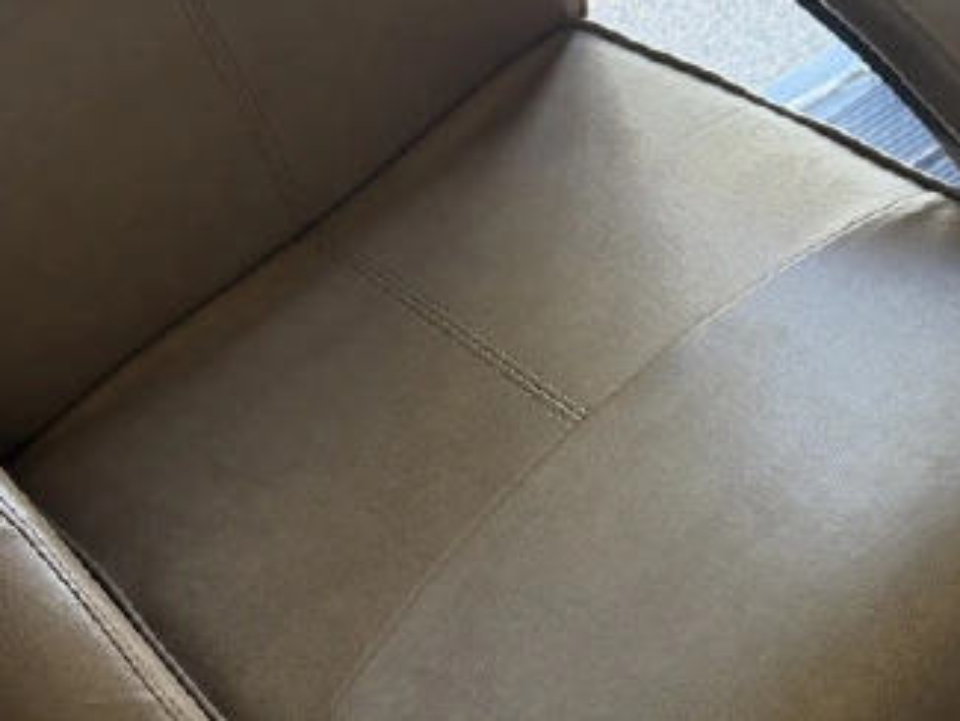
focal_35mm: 59
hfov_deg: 32.6
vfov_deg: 24.6
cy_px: 195
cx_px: 402
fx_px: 1637
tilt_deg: -56.0
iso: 160
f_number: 1.78
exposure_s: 1/148
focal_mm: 6.76
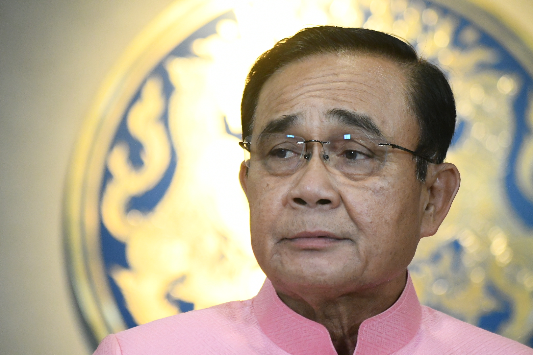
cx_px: 266
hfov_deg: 9.1
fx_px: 3331
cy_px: 178
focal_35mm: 225
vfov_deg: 6.1
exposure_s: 1/160
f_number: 4.5
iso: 8000
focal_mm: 150
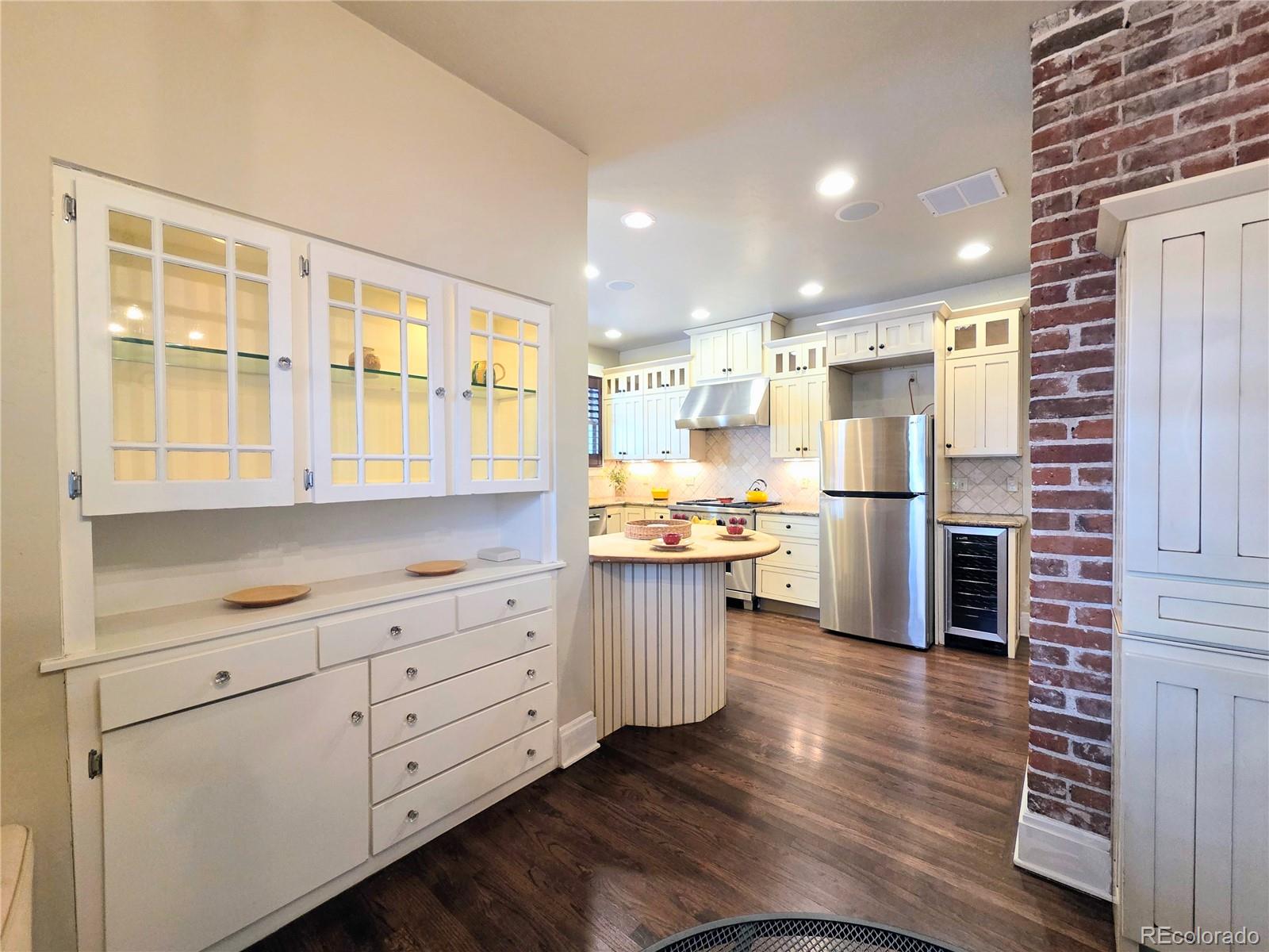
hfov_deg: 106.2
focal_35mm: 13
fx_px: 477
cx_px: 634
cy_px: 476
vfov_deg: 89.9
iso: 250
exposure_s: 1/60
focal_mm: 2.2
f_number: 2.2
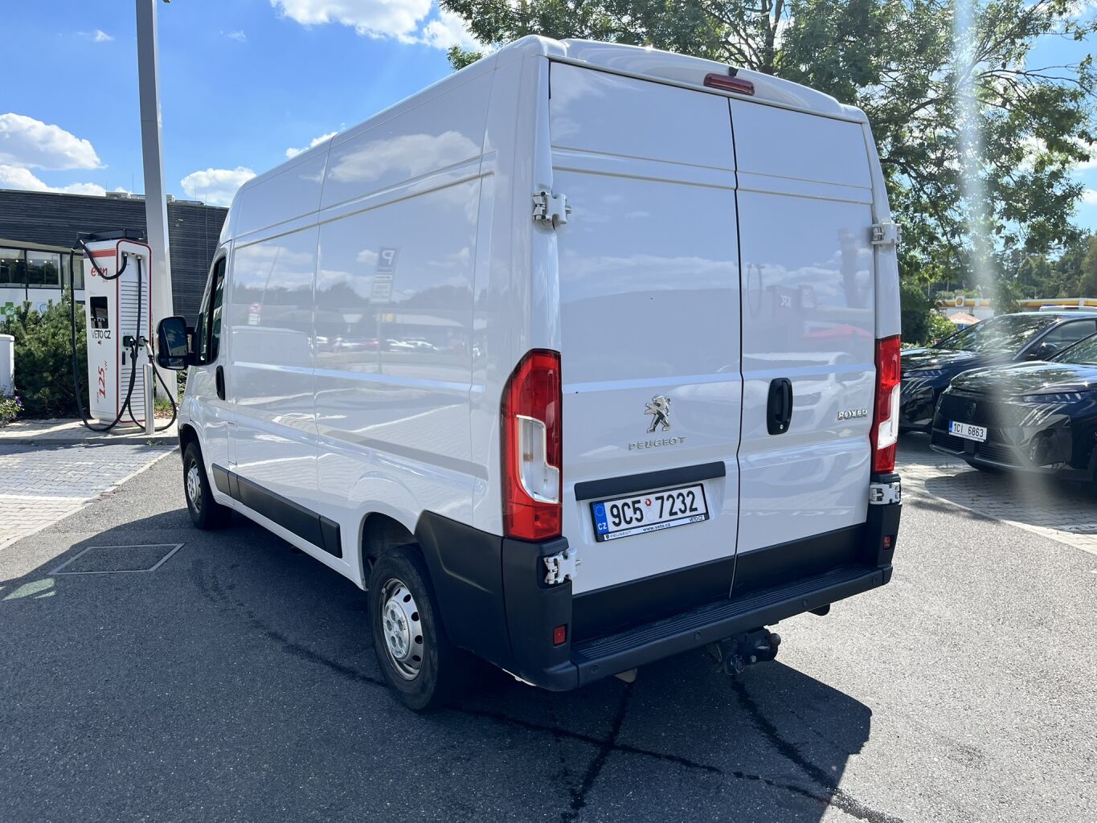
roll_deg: -1.6
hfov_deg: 67.3
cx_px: 548
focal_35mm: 26
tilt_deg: -6.2
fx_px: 824
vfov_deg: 53.1
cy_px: 412
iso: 50
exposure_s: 1/2513
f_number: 1.6
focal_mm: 5.1
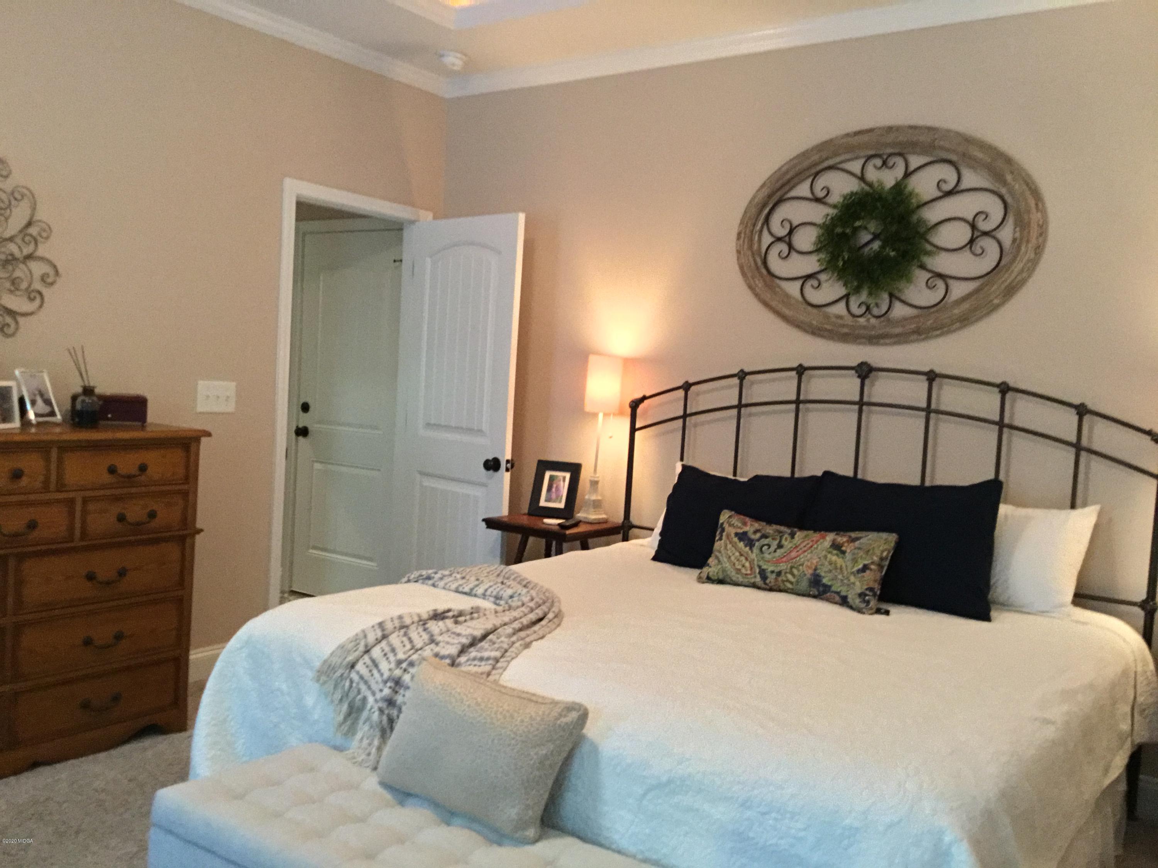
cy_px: 434
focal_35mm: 31
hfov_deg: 58.4
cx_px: 579
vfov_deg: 45.4
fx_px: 1037
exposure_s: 1/15
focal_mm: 3.3
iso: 250
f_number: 2.4
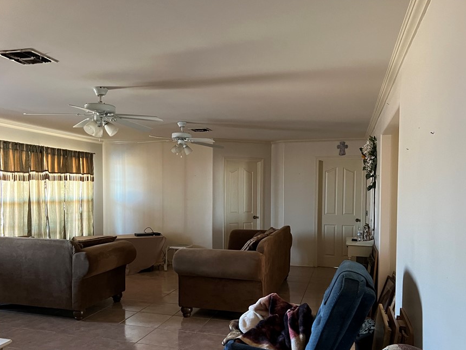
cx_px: 221
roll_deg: +2.8
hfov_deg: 58.3
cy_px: 206
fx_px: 417
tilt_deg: -4.1
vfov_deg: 45.2
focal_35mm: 31
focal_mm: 5.7
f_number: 1.5
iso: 500
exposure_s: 1/40
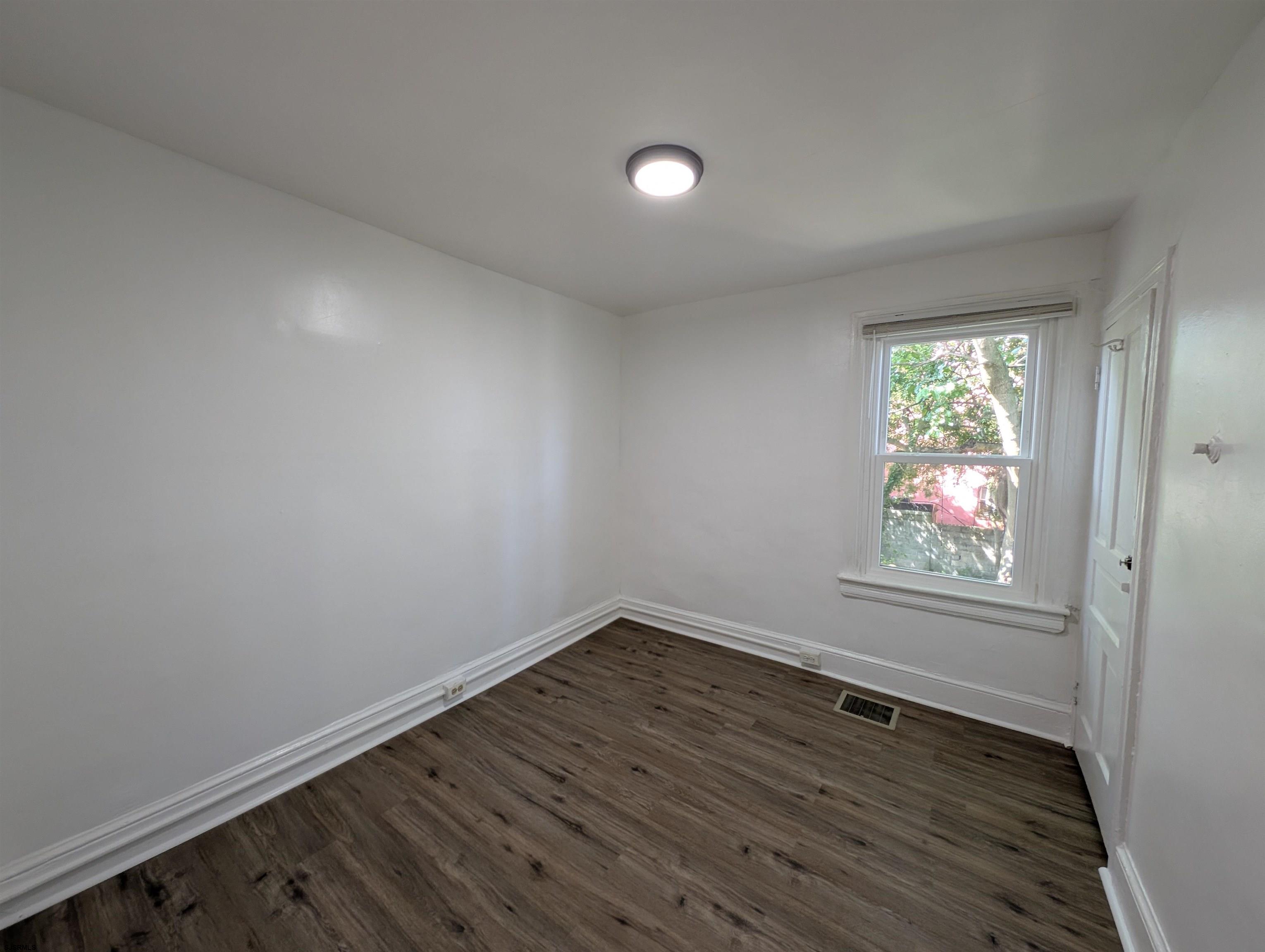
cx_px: 632
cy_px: 476
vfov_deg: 94.6
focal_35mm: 12
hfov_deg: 110.5
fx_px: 439
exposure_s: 1/30
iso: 54
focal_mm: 2.23
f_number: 1.95
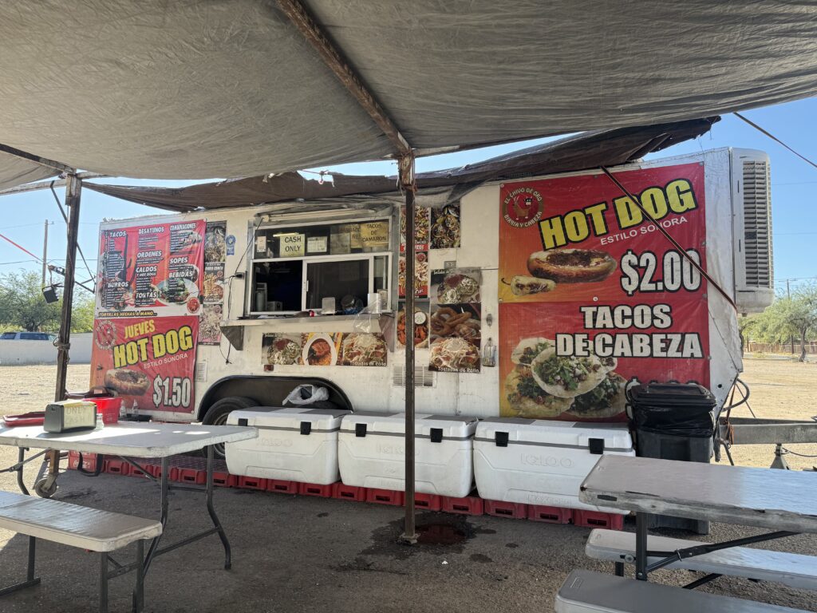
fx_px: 566
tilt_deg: +4.8
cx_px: 408
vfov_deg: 56.8
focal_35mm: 24
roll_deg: +0.0
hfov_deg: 71.6
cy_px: 306
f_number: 1.78
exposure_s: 1/488
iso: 80
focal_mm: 6.76
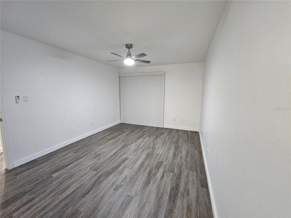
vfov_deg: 89.9
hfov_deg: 106.2
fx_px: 109
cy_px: 109
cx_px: 146
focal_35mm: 13
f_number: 2.2
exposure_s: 1/30
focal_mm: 2.2
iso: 400
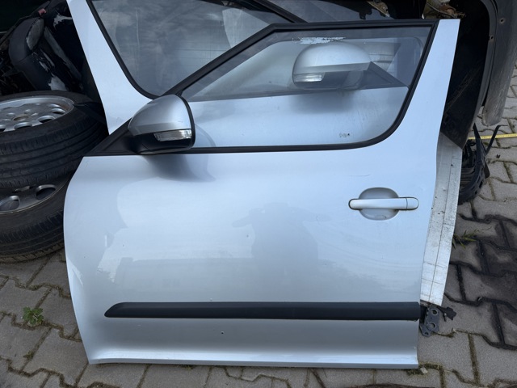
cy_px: 194
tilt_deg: -41.7
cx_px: 258
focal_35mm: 24
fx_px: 358
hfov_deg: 71.6
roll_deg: +5.8
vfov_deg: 56.8
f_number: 1.78
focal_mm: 6.76
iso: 80
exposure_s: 1/1770
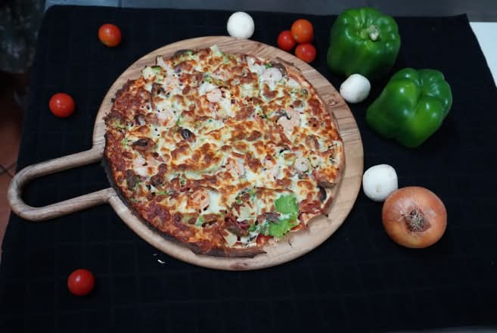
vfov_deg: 40.1
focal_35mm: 33
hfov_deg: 57.2
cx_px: 248
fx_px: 456
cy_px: 166
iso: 3200
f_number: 4
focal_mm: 22
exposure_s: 1/160
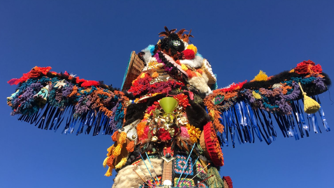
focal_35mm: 32
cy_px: 125
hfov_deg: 61.0
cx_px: 166
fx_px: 283
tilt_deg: +48.3
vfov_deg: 36.3
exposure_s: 1/962
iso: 25
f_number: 2.2
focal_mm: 4.15
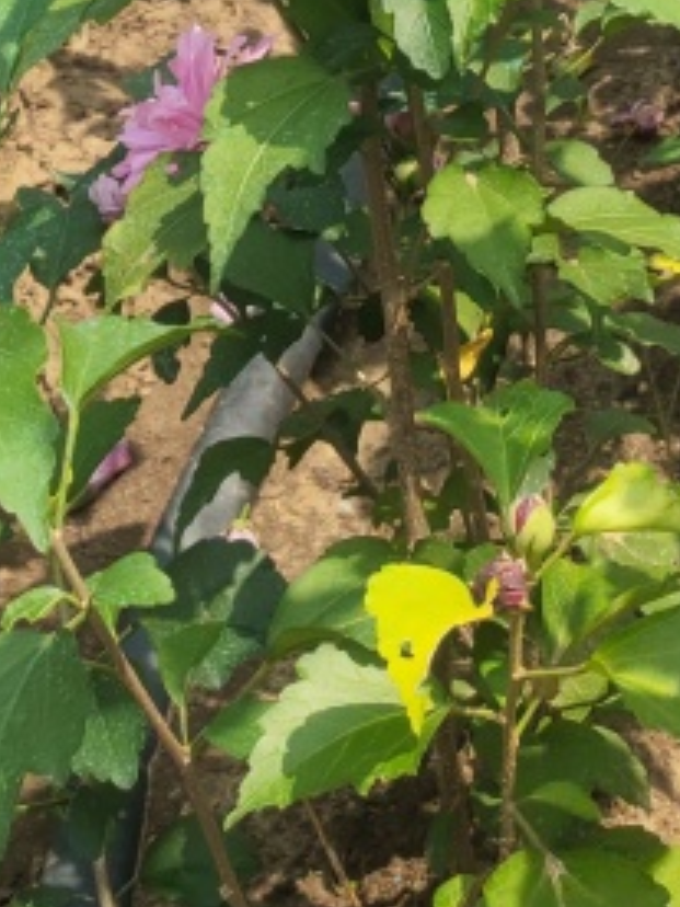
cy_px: -422
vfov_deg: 19.4
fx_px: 2331
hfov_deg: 16.6
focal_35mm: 89
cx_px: 348
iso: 56
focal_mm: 4.76
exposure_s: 1/1715
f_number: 1.79
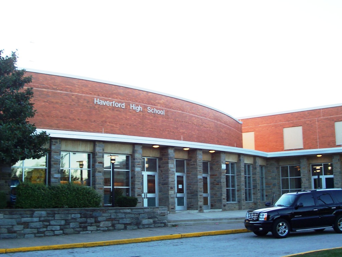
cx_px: 171
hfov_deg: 41.2
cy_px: 128
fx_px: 454
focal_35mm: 46
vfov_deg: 31.5
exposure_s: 1/125
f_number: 3
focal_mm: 7
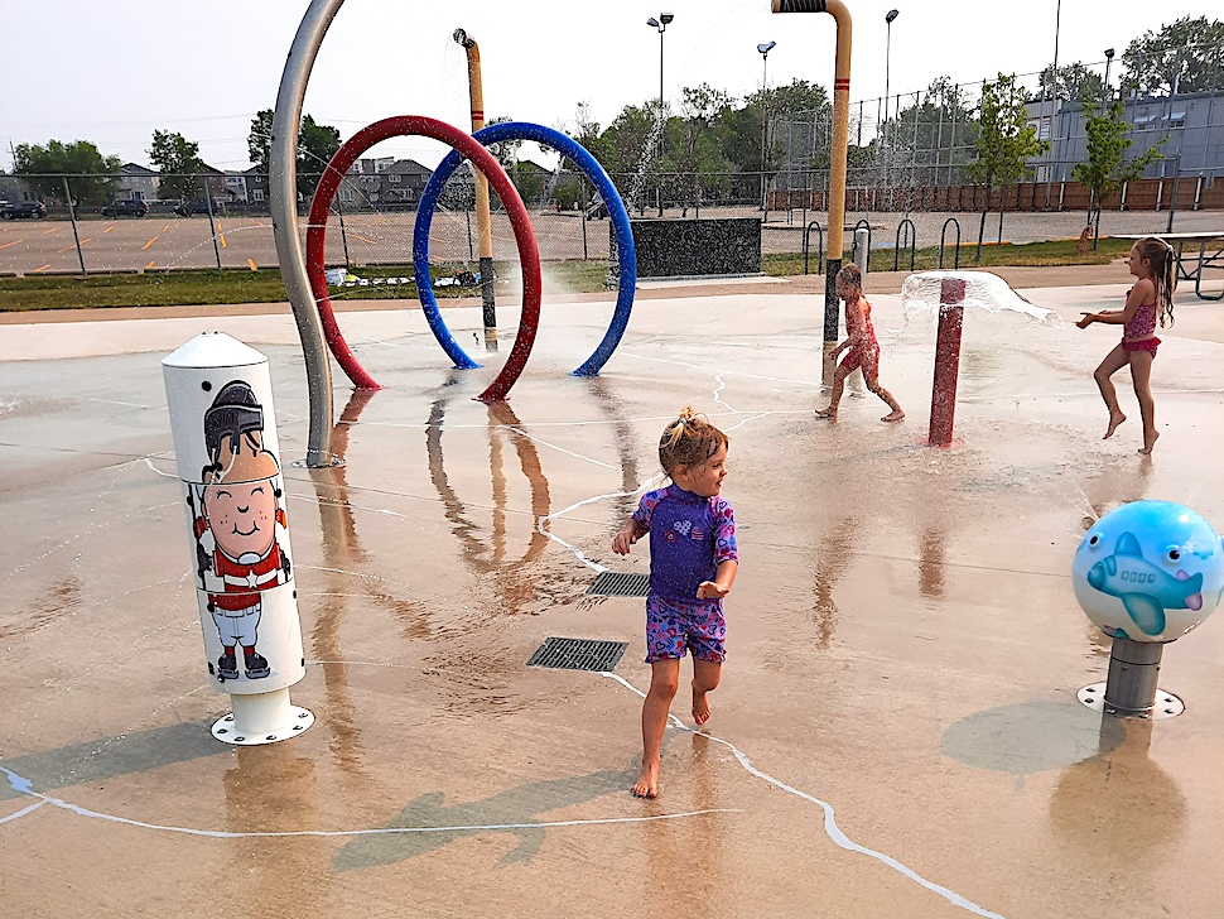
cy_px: 460
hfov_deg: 69.4
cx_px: 612
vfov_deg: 54.9
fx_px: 884
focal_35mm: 25
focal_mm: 4.6
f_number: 2
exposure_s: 1/1377
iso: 32
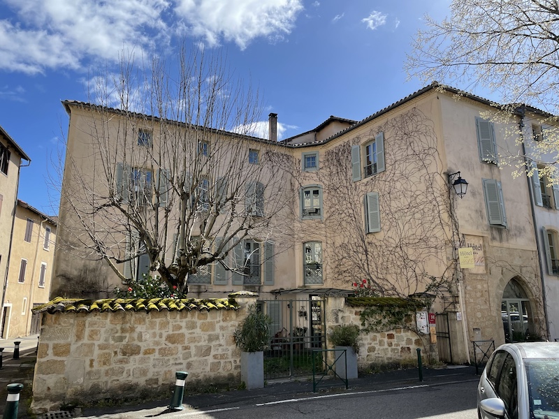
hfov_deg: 67.3
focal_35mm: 26
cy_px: 210
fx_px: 420
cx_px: 280
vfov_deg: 53.1
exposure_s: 1/2398
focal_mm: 4.2
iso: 32
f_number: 1.6
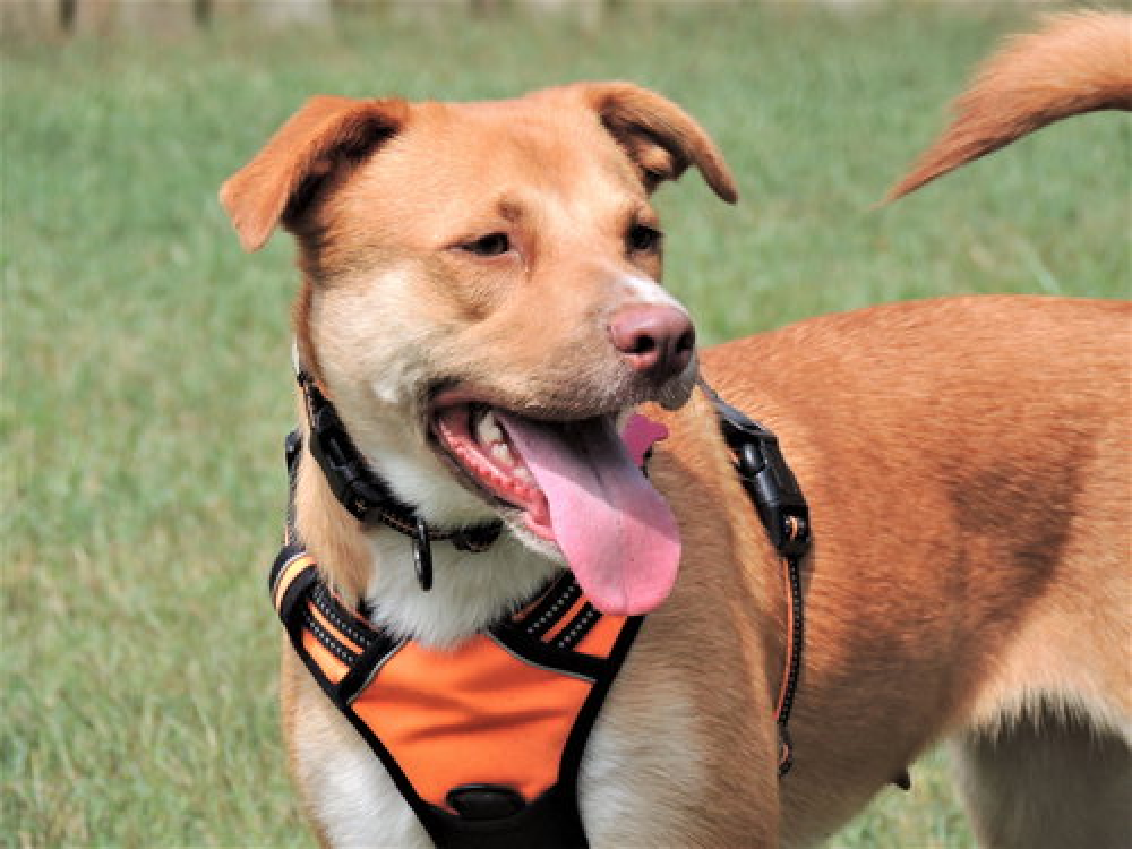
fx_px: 9810
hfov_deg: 6.6
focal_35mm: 300
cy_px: 424
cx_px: 566
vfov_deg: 5.0
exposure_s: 1/800
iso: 220
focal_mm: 53.5
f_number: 4.8
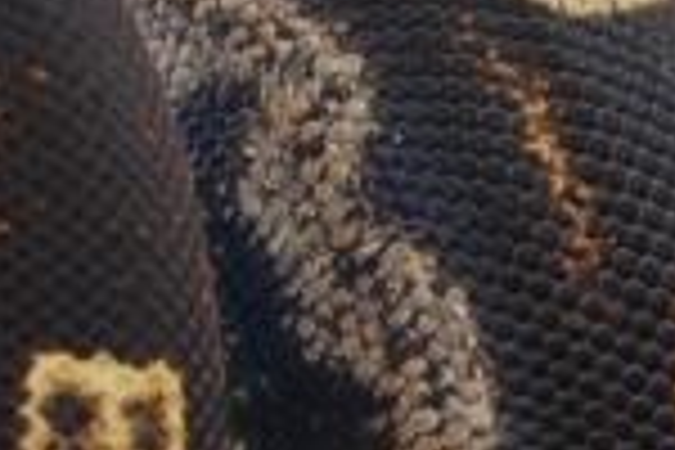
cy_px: 569
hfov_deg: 6.7
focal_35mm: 308
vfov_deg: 4.4
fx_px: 5775
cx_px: 765
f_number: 7.1
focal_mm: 30
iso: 200
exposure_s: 1/60
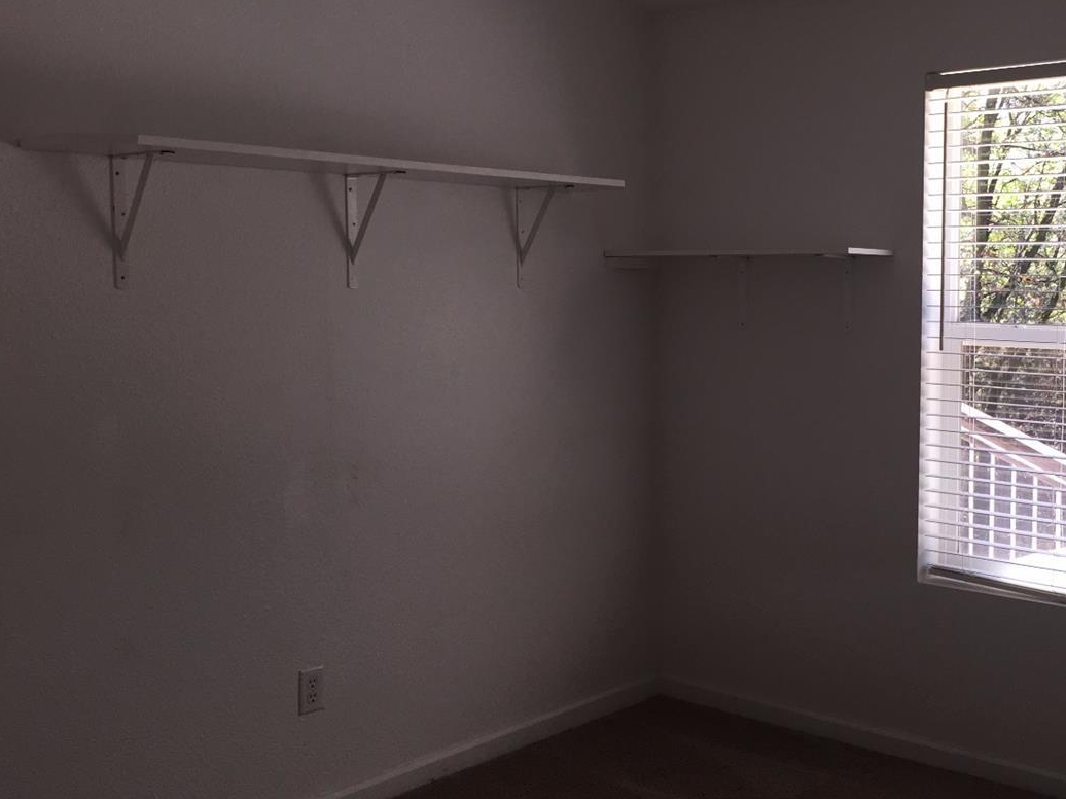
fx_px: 1293
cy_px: 407
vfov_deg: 34.3
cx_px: 736
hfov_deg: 44.0
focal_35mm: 42
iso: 50
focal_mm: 4.15
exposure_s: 1/120
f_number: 2.2
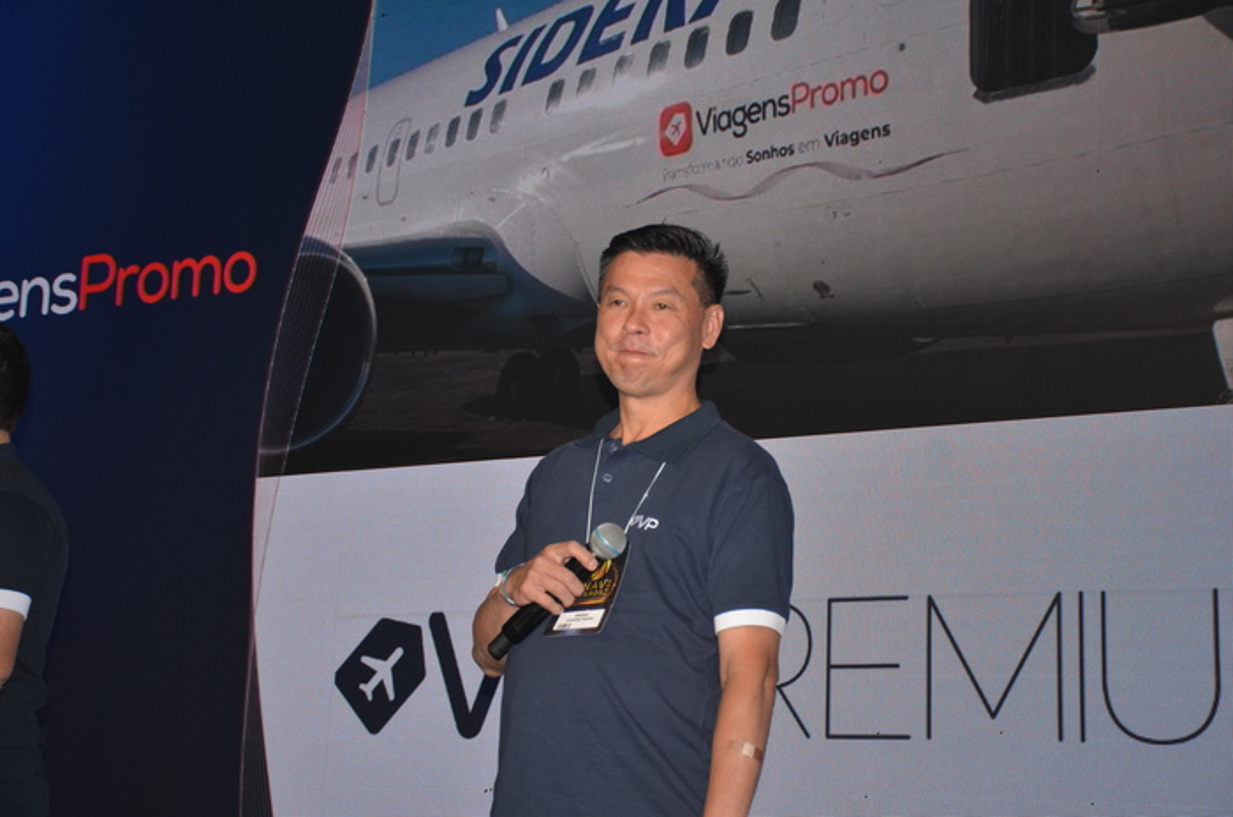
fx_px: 2461
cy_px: 408
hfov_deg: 28.1
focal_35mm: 72
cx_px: 616
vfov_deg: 18.9
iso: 280
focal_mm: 48
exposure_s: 1/125
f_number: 4.5
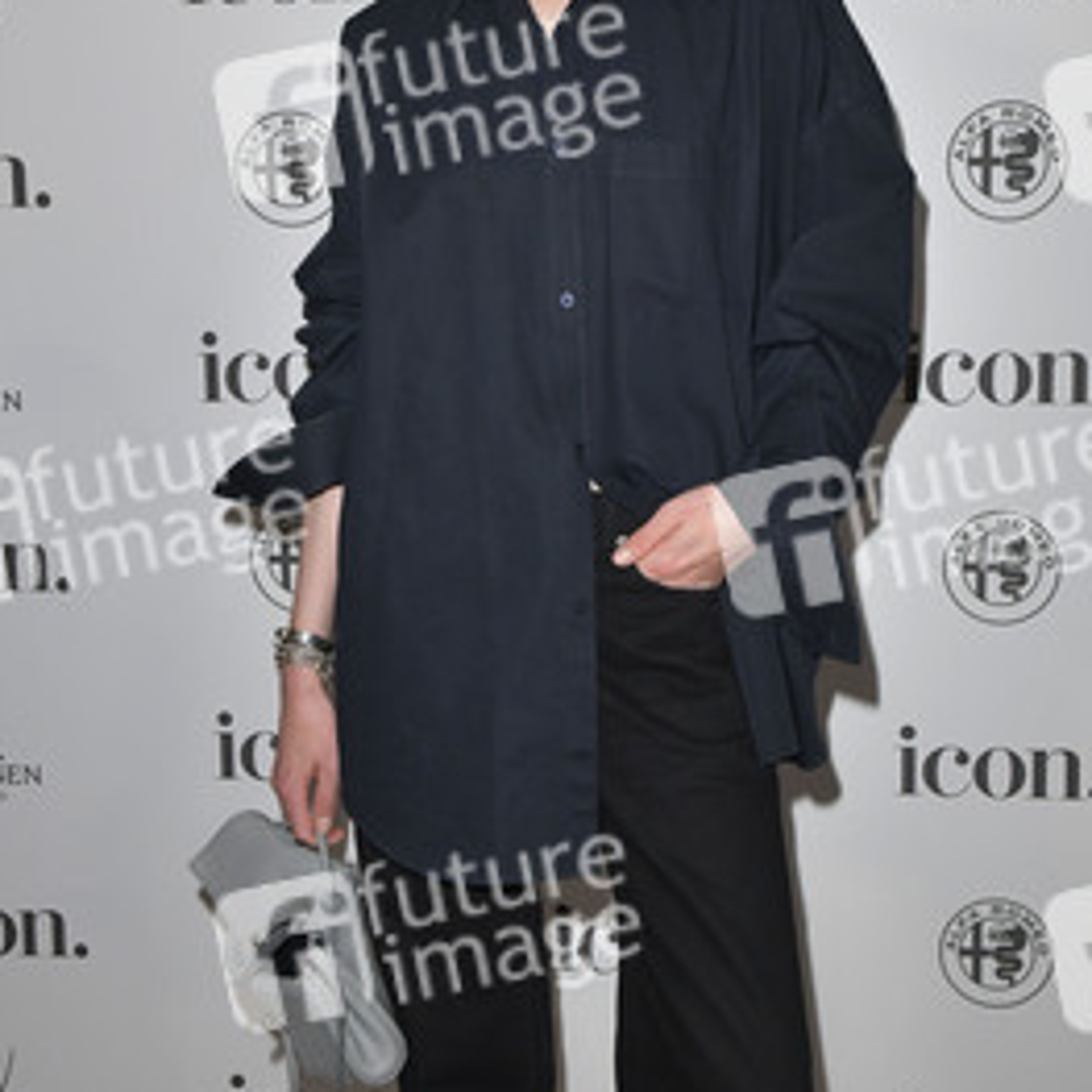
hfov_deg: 34.7
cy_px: 311
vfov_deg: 34.2
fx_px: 1749
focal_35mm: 49
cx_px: 548
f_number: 7.1
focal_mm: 38
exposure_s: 1/250
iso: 1250
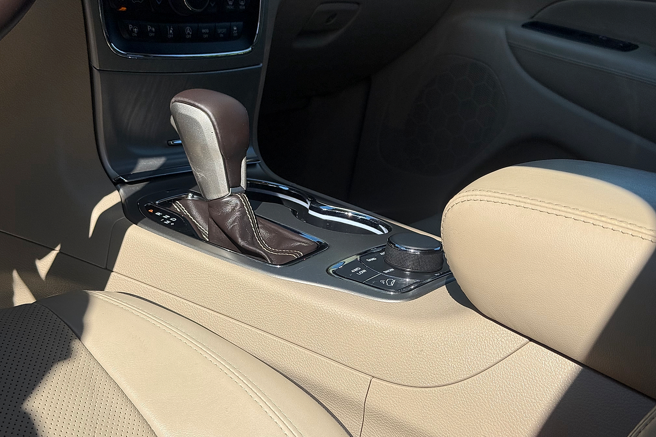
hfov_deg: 39.6
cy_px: 204
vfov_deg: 27.0
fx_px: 911
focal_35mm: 50
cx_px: 328
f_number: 1.78
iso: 80
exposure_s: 1/3704
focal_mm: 6.76
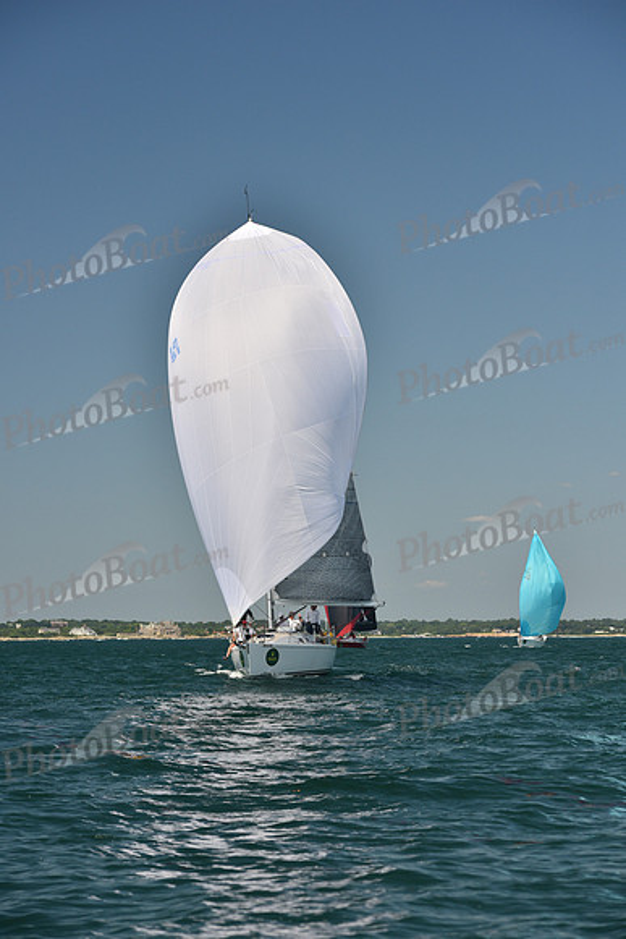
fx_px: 2607
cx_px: 313
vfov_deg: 20.4
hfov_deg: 13.7
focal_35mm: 100
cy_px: 470
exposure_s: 1/1000
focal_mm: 100
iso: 320
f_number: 5.6
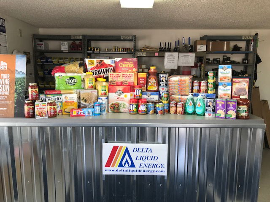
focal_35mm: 28
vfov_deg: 49.7
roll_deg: -1.2
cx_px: 135
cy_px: 101
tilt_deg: -9.2
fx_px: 218
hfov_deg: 63.4
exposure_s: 1/60
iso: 20
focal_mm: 3.99
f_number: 1.8
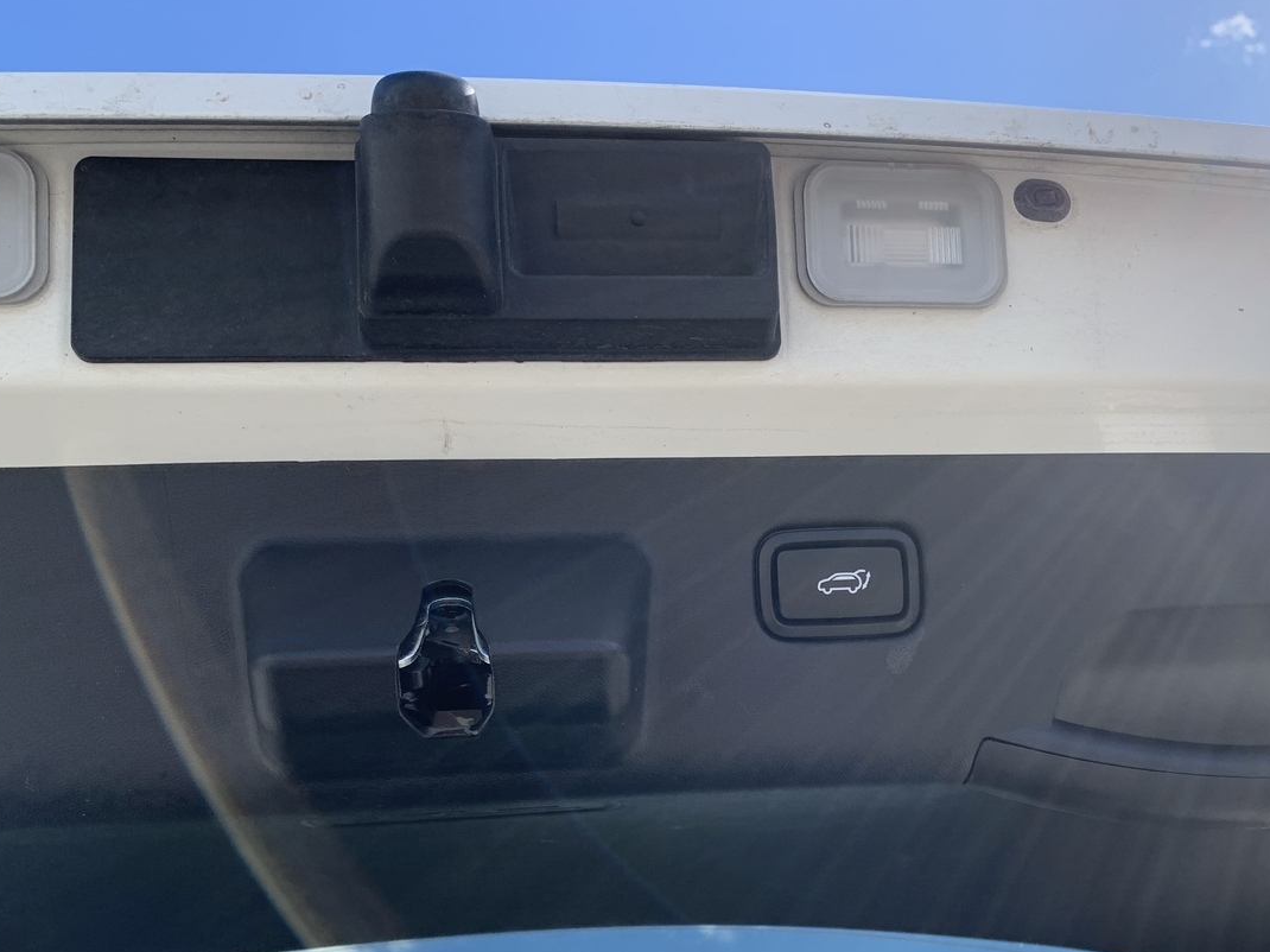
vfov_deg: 40.2
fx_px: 1284
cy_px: 633
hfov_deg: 52.5
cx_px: 704
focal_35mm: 35
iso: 25
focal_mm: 4.25
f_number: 1.8
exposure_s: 1/962
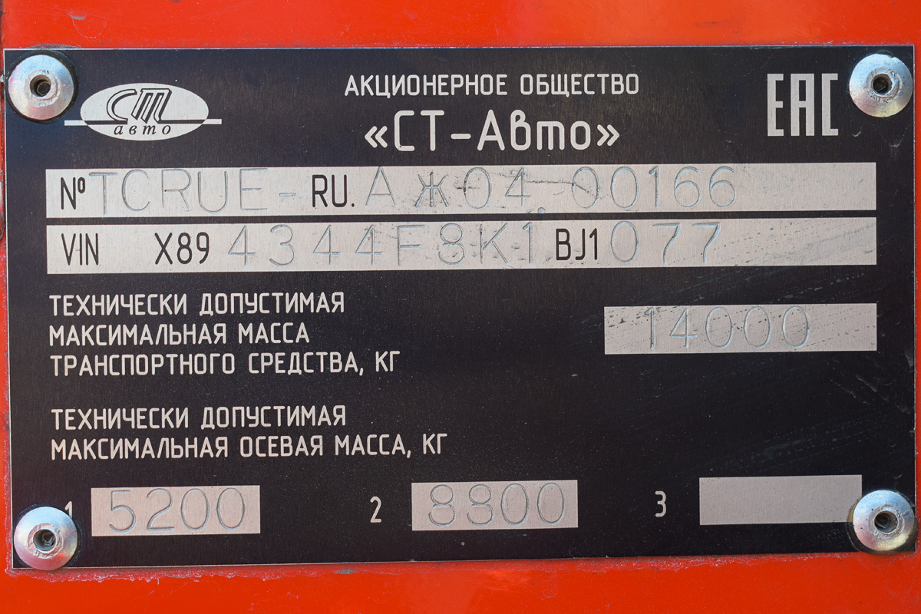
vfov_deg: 21.6
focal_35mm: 63
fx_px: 1612
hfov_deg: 31.9
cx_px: 460
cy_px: 307
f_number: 6.3
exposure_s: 1/160
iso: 400
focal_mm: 42
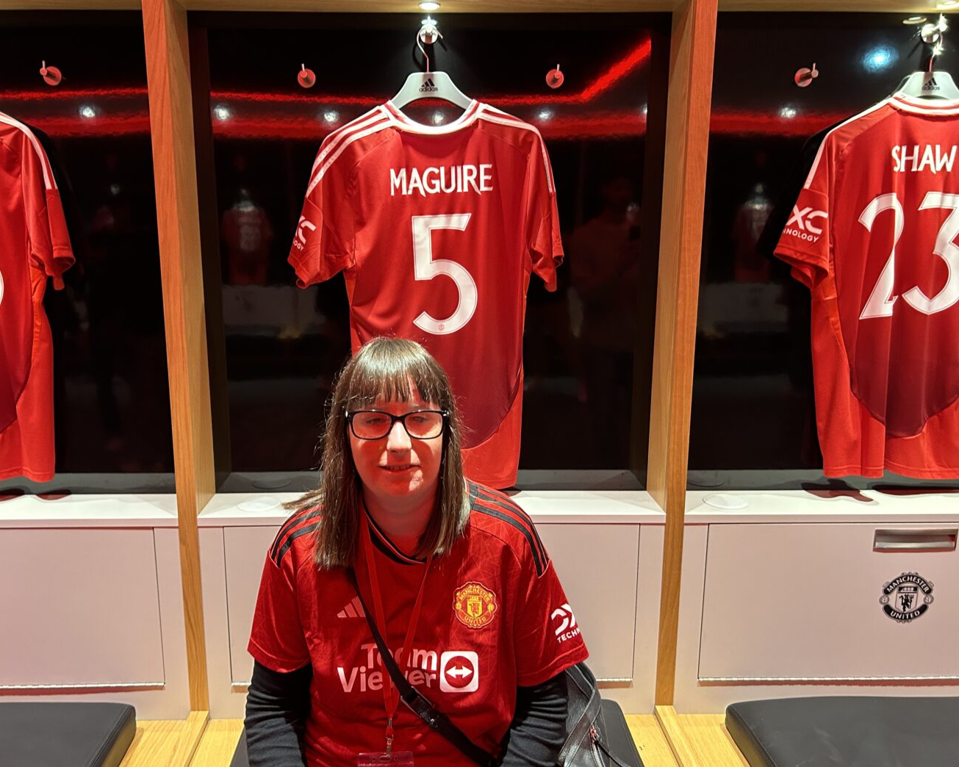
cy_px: 381
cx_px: 437
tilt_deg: -11.1
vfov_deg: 51.5
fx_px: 795
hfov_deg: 62.1
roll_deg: -0.3
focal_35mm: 28
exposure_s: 1/50
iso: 320
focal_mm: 5.7
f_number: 1.5
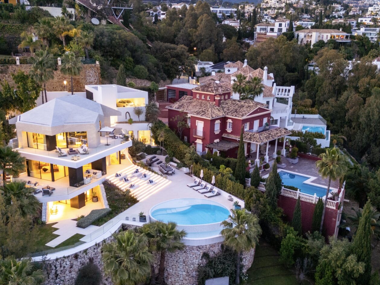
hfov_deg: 47.9
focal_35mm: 39
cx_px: 188
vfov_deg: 36.5
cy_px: 183
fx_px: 428
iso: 350
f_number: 1.7
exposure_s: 1/15
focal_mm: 6.72
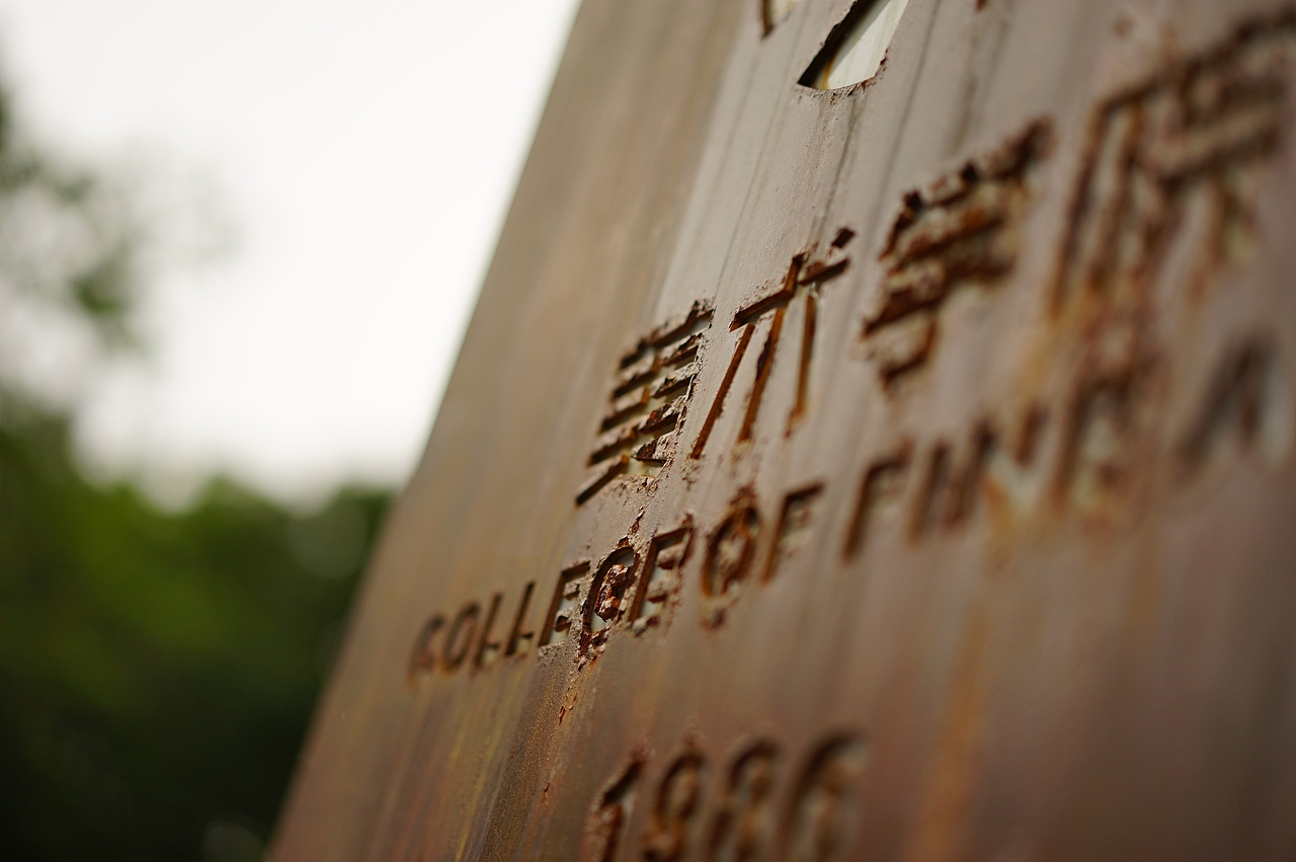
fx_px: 1978
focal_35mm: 55
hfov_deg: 36.3
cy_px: 431
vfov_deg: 24.6
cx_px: 648
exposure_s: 1/500
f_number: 1.8
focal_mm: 55
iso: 100
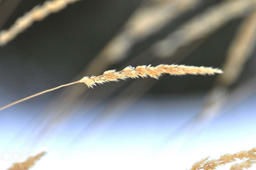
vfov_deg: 1.9
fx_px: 5170
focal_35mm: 728
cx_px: 138
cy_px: 78
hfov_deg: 2.8
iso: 800
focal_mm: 400
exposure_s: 1/1000
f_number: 6.3
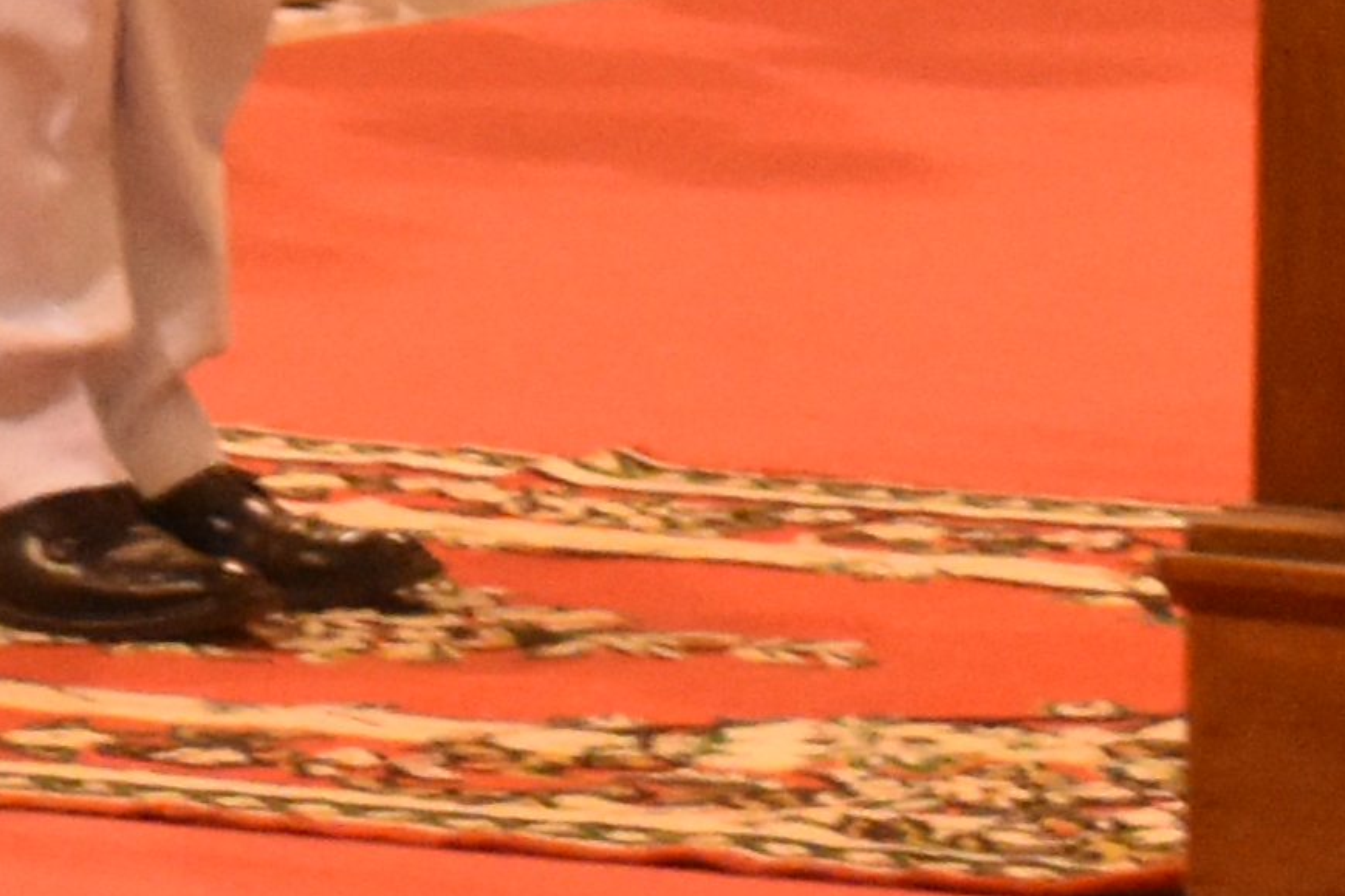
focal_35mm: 497
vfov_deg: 2.7
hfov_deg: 4.1
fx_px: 18564
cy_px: -1987
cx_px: -495
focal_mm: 48
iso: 4000
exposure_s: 1/100
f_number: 5
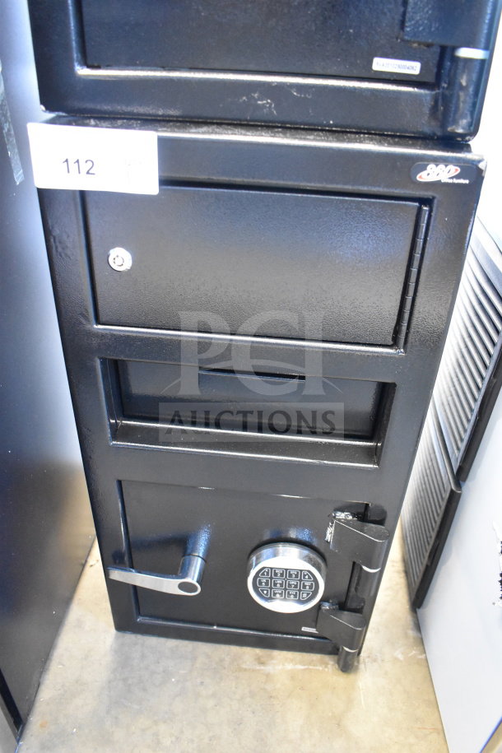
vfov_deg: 67.4
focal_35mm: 27
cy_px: 376
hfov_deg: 47.9
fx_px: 565
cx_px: 251
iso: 7200
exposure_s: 1/30
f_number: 3.5
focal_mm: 18
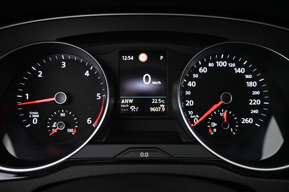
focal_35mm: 24
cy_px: 96
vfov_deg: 53.1
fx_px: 193
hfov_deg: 73.7
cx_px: 144
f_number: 3.5
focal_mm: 16
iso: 2500
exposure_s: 1/25
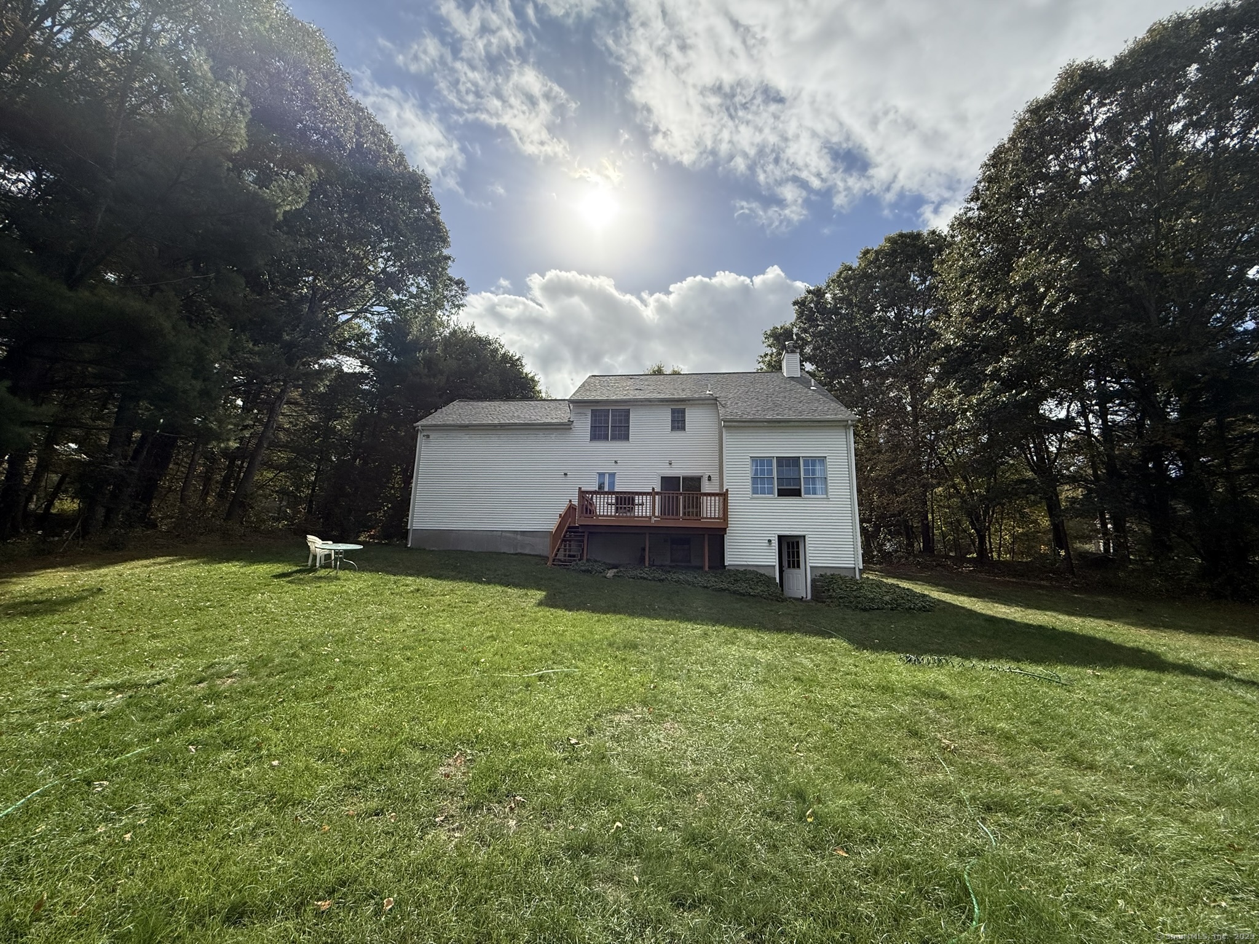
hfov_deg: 102.1
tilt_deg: +12.1
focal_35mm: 14
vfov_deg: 85.7
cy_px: 472
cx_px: 630
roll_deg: -1.8
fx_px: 509
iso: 64
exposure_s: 1/4149
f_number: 2.2
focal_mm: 2.22
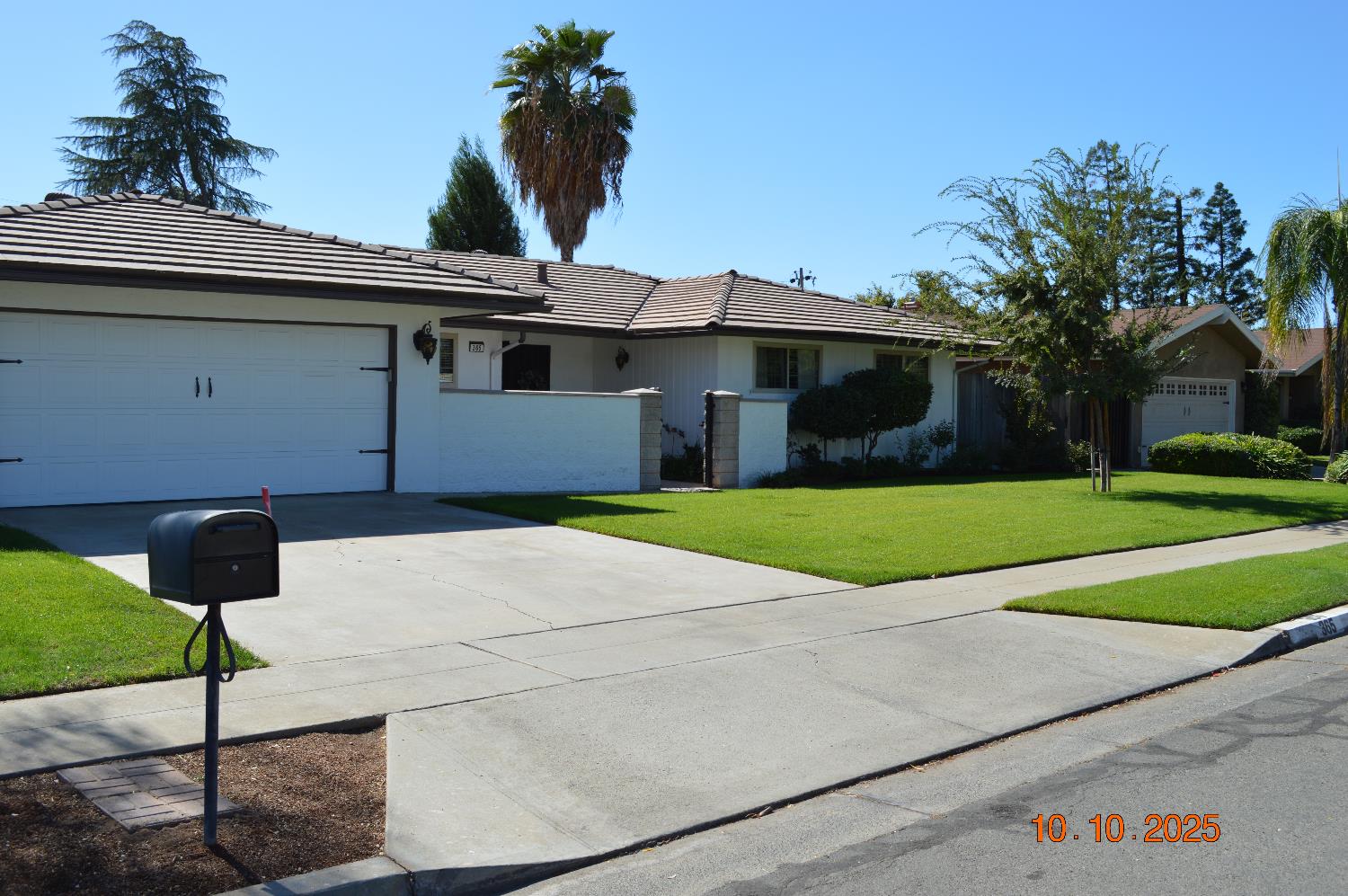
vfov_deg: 39.9
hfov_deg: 57.3
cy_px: 448
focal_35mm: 33
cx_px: 674
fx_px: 1234
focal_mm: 22
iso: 100
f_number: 8
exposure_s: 1/250
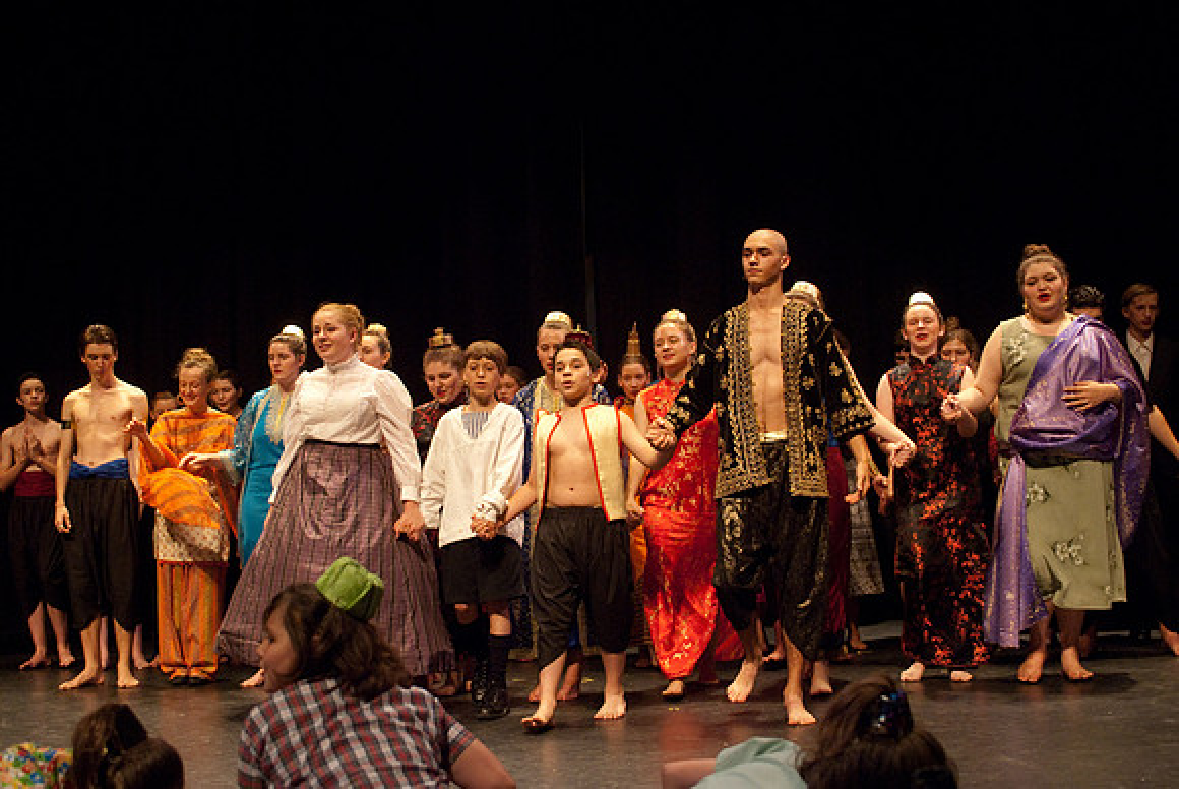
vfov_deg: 32.0
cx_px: 590
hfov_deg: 46.4
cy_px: 394
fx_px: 1377
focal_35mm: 42
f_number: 2.8
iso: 1000
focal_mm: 28
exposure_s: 1/125
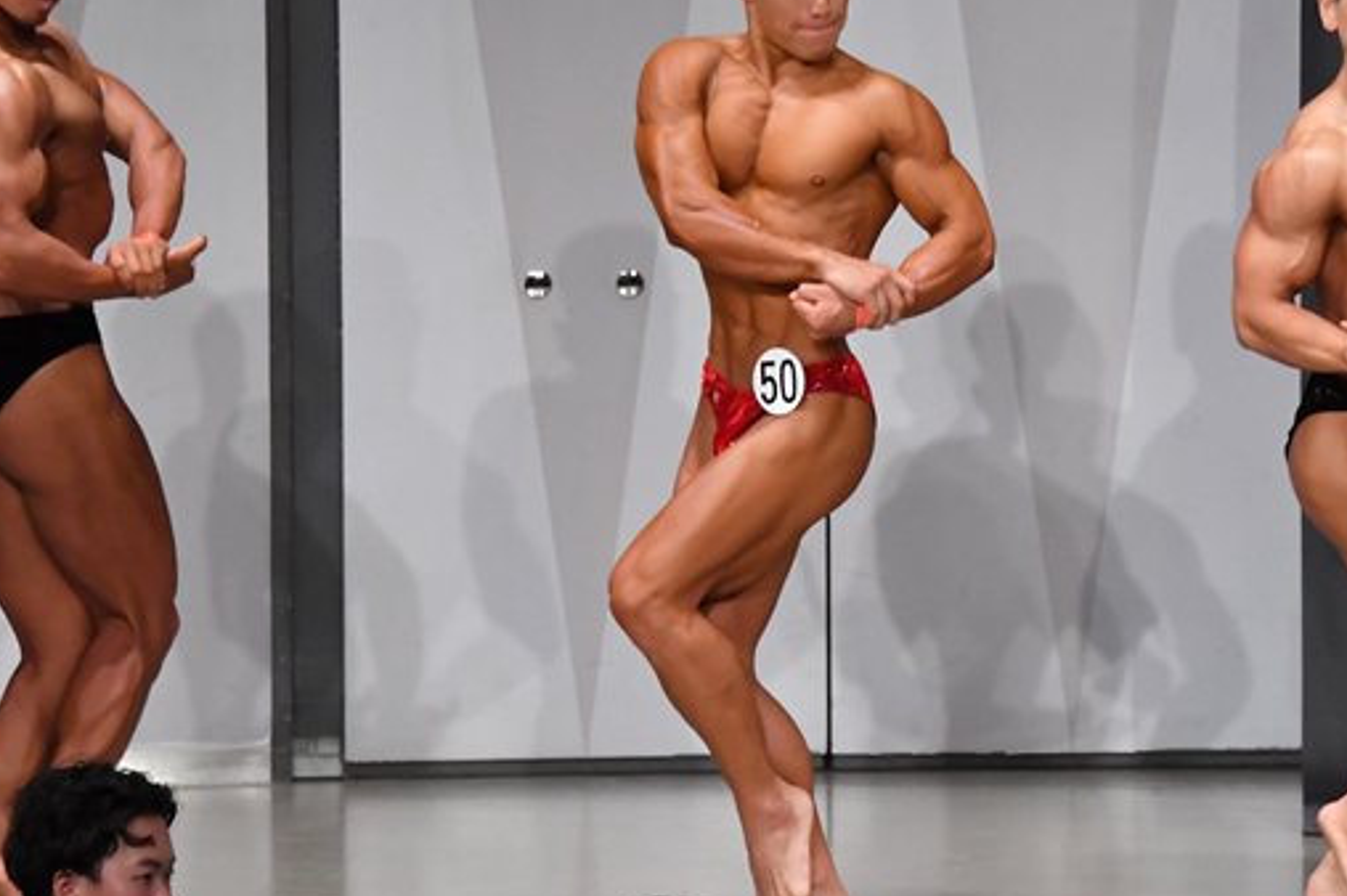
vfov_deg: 4.1
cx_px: 900
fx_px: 12376
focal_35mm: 331
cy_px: 366
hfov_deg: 6.2
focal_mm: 145
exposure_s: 1/400
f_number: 5.6
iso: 6400
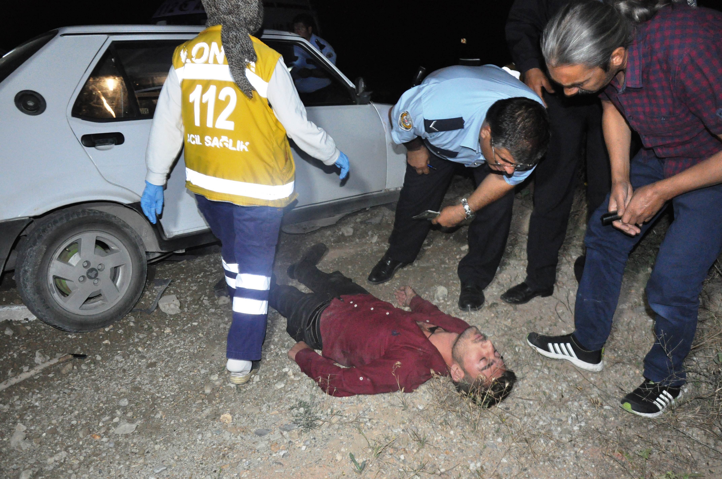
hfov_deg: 59.6
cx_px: 361
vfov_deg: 41.6
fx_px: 631
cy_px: 240
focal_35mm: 32
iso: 2000
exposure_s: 1/60
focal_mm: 21
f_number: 5
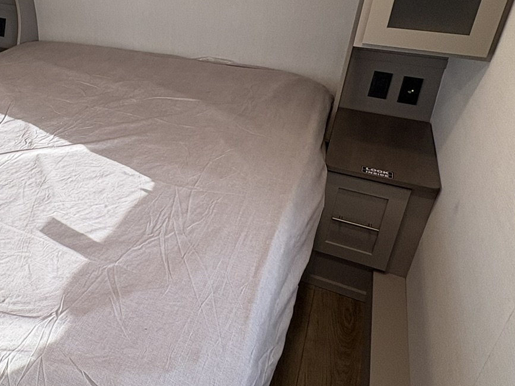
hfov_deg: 51.1
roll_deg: +0.2
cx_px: 86
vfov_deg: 42.4
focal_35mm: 33
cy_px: 127
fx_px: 491
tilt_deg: -24.8
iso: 80
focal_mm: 2.22
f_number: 2.2
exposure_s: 1/120
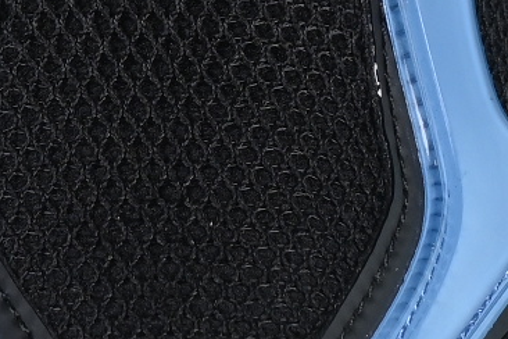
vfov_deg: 2.4
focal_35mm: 570
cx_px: -269
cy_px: -14
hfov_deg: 3.6
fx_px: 8043
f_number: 6.3
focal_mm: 50
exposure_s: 1/50
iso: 160
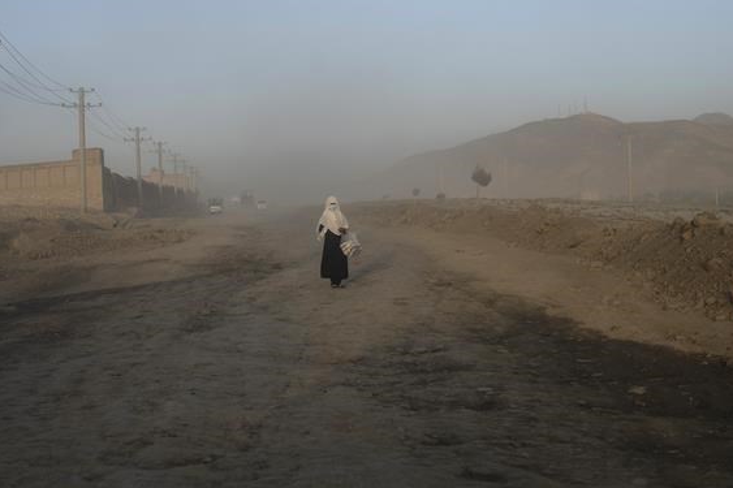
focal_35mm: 60
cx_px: 358
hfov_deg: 33.4
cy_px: 209
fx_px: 1221
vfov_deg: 22.6
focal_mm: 35
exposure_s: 1/1600
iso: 125
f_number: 2.5
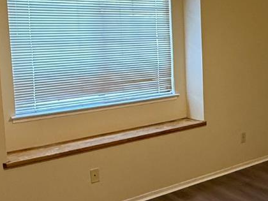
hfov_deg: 37.0
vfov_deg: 29.0
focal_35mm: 50
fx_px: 387
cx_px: 209
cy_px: 71
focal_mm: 2.22
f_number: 2.2
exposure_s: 1/60
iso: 400
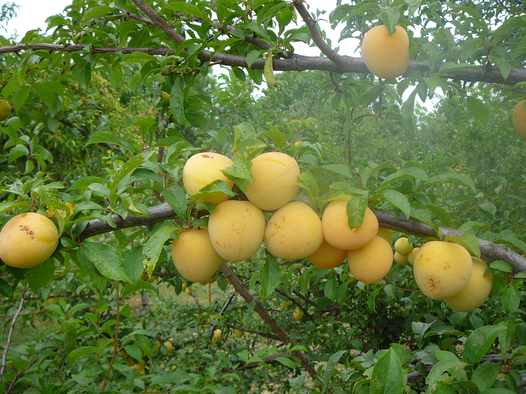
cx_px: 263
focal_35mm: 35
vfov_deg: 40.7
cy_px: 197
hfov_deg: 52.6
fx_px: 532
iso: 80
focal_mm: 5.2
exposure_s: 1/160
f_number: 2.8
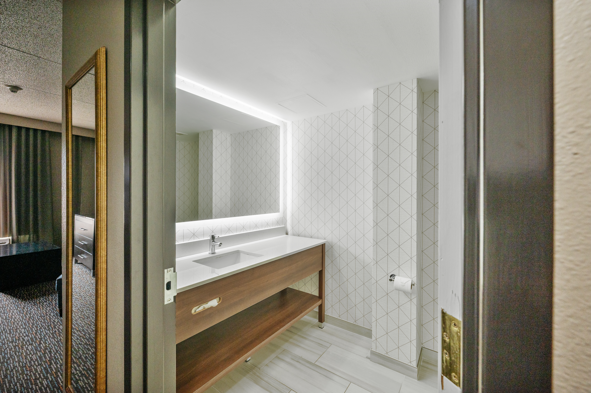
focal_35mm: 14
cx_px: 296
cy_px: 196
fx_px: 230
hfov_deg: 104.3
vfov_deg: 81.1
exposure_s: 1/40
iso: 400
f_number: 8
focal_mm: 14
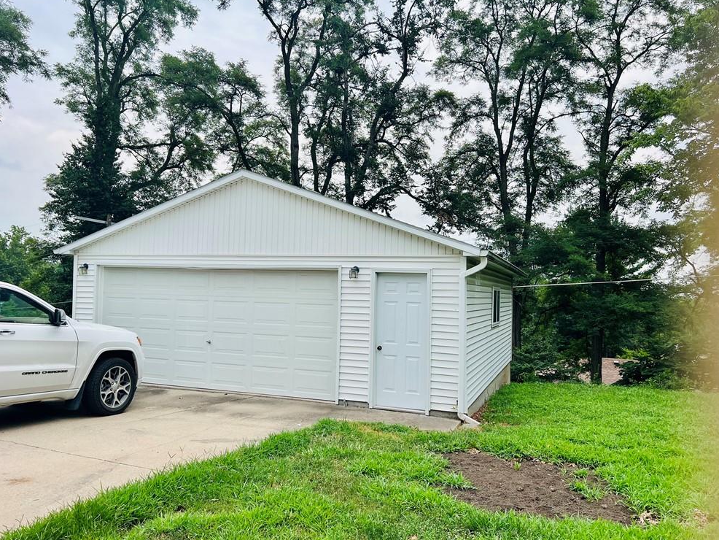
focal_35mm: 27
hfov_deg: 65.3
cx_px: 360
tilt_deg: +1.3
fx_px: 561
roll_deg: -1.6
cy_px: 272
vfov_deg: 51.4
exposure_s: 1/2915
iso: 50
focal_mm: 5.7
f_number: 1.5
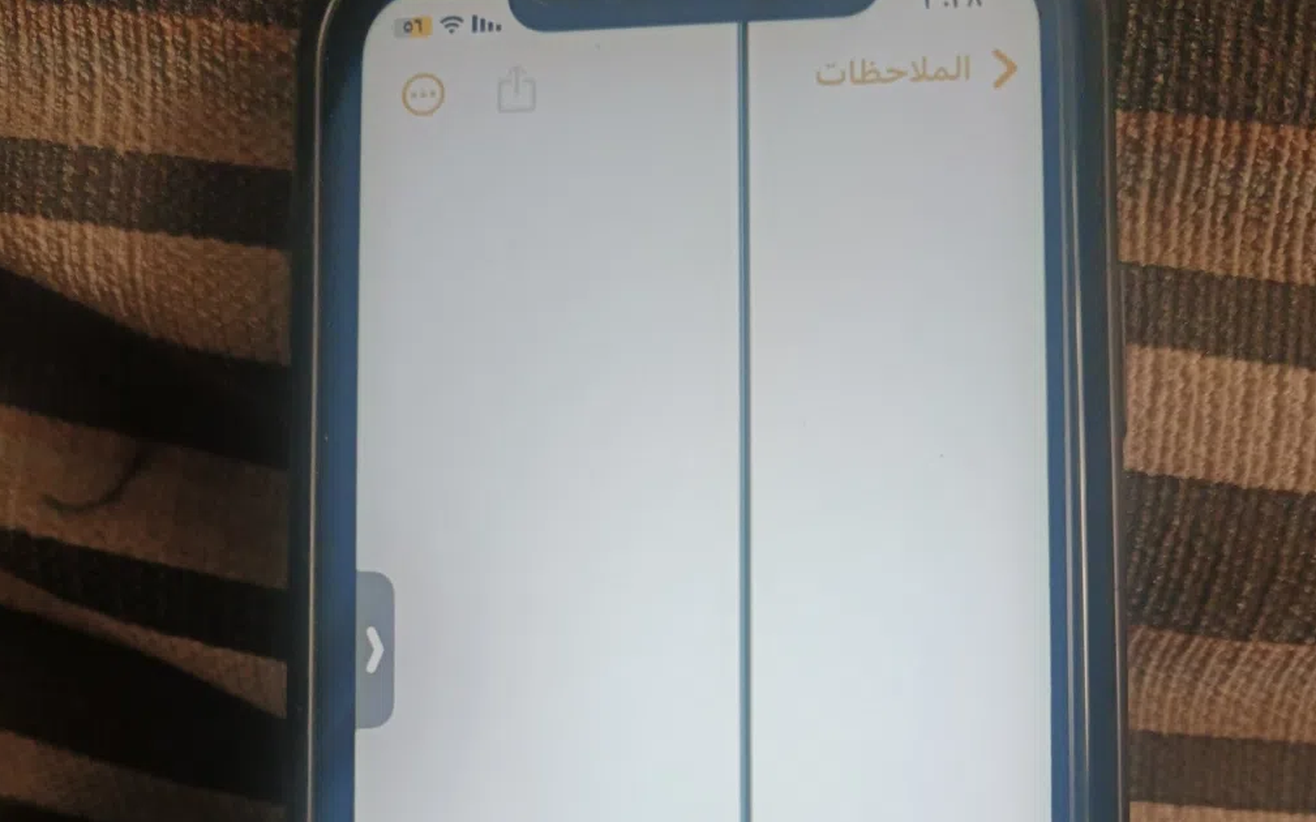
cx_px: 652
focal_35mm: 33
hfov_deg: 58.2
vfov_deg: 36.1
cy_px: 733
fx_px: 1183
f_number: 1.8
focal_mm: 5.89
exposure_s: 1/50
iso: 1711
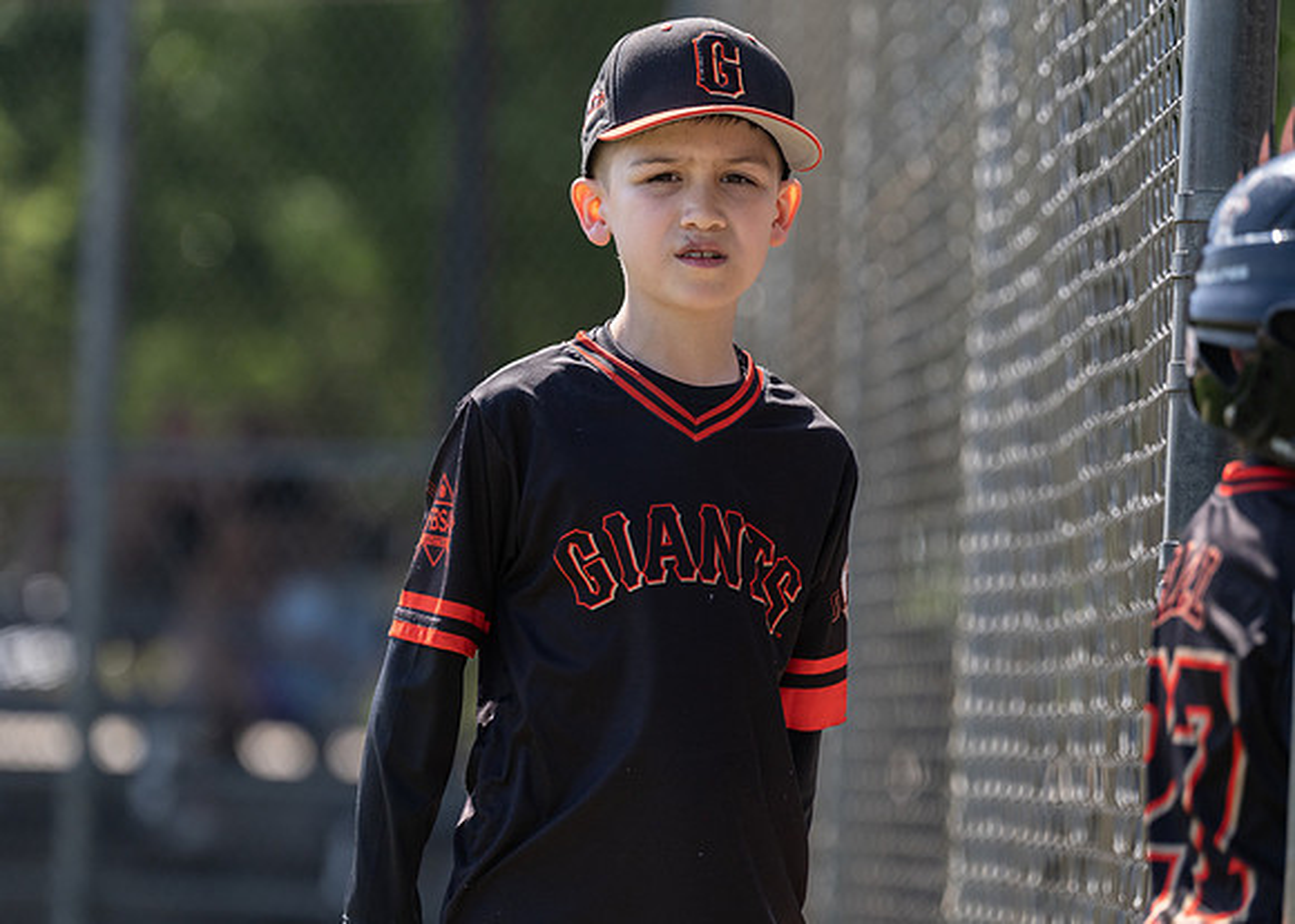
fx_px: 8953
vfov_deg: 5.9
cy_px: 463
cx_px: 594
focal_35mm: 243
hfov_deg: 8.3
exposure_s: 1/3200
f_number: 4.5
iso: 640
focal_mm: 228
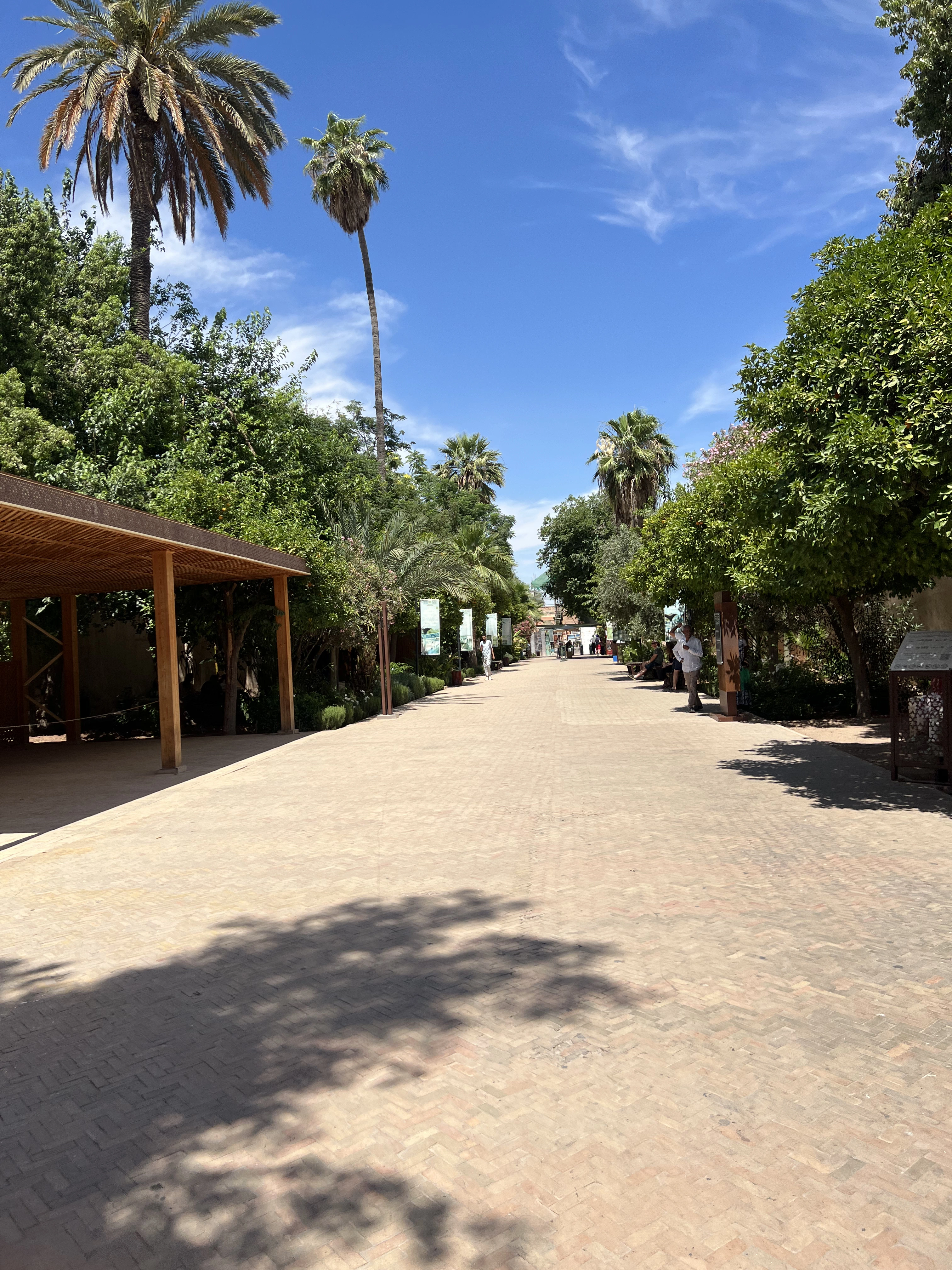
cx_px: 476
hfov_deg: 53.1
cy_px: 635
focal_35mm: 26
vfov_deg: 67.3
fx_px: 953
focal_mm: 5.7
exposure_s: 1/4831
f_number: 1.5
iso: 50
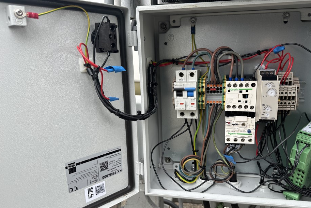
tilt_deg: -13.2
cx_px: 173
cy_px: 114
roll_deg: +1.6
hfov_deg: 65.3
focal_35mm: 28
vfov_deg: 46.4
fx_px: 242
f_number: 1.78
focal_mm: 6.86
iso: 100
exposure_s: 1/121
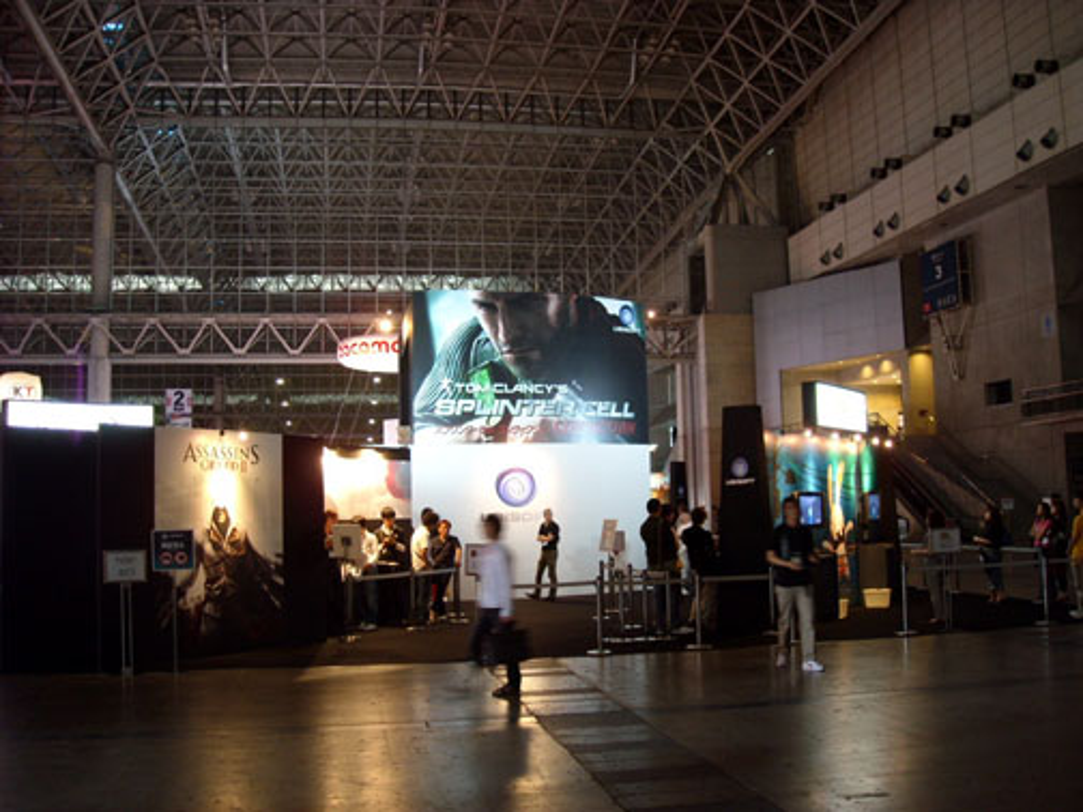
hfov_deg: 52.6
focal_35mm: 35
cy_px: 406
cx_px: 542
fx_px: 1095
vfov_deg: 40.7
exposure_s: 1/8
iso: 141
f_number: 2.8
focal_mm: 5.7
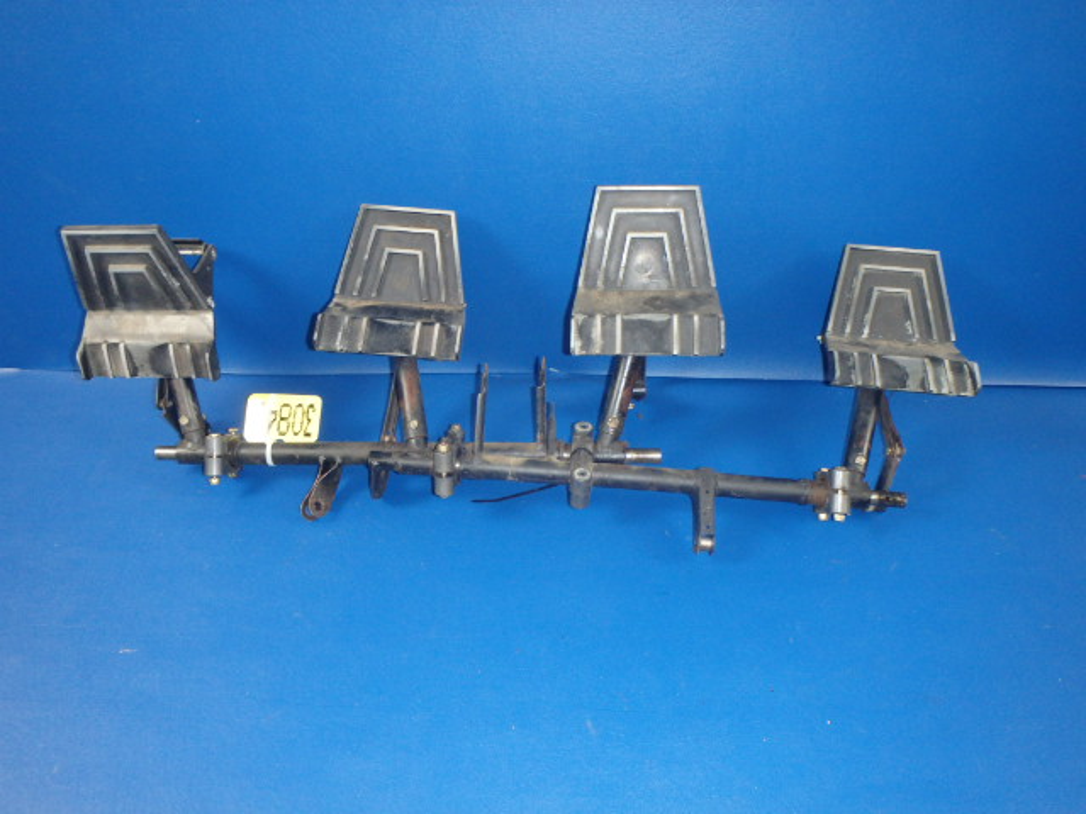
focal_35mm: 28
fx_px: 878
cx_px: 543
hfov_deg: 63.4
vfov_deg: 49.7
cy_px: 407
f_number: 3.9
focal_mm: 5
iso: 400
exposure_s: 1/30
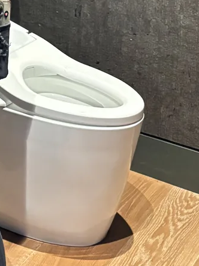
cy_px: -94
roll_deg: +0.2
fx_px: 721
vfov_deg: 19.1
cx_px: -135
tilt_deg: -9.3
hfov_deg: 14.2
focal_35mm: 94
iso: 640
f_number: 1.6
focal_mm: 5.96
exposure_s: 1/40
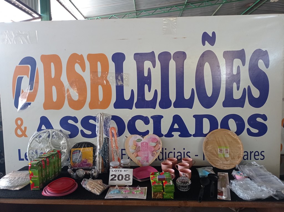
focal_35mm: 28
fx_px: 230
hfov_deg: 63.5
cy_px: 106
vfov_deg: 49.7
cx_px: 142
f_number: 1.79
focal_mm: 4.7
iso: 248
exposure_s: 1/60
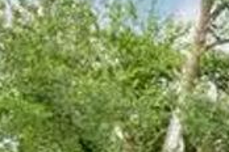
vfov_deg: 12.9
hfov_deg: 14.6
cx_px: 538
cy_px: 289
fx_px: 598
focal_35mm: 94
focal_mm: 16
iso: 100
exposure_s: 1/200
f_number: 7.1
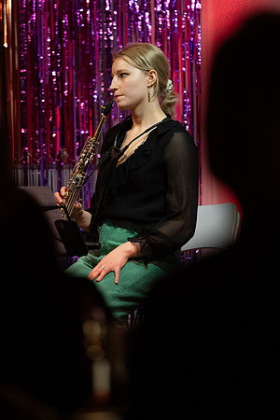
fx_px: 3500
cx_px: 140
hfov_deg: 4.6
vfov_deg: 6.9
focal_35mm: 300
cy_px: 210
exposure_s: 1/250
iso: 8000
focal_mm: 300
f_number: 4
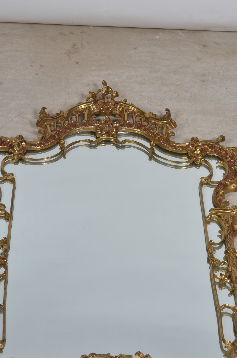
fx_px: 1061
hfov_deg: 12.7
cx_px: 119
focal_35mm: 107
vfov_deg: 19.1
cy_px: 225
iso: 100
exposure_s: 1/125
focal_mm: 50
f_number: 14
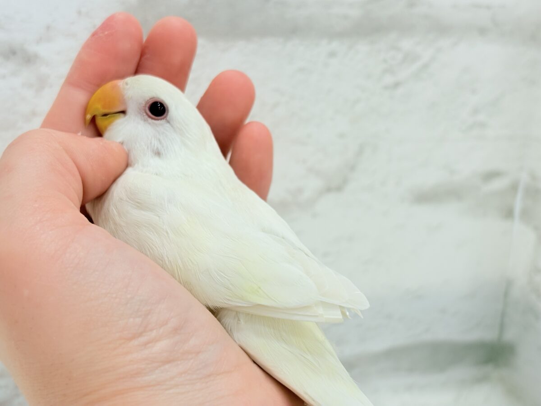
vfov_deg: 28.0
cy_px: 203
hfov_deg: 36.8
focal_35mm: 52
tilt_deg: -17.0
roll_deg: -2.1
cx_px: 270
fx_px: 813
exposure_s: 1/100
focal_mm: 5.96
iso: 64
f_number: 1.6
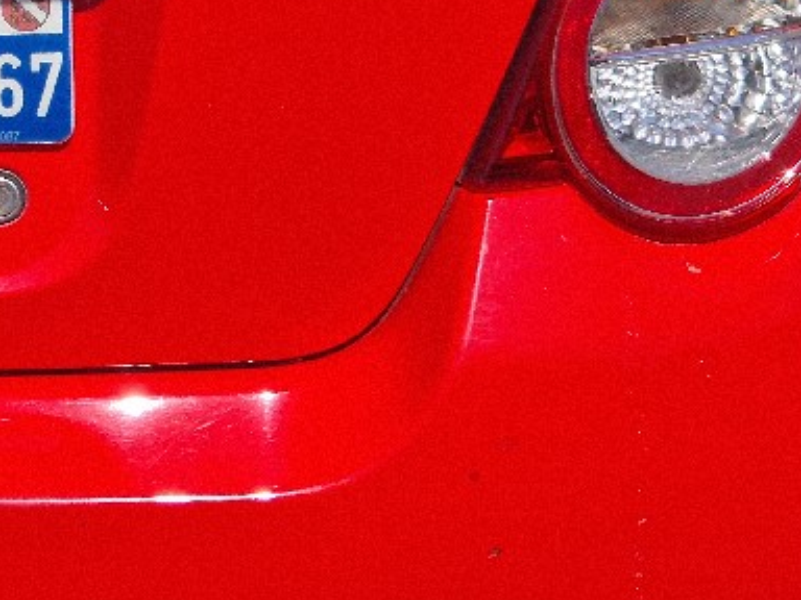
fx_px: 2661
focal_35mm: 115
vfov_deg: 12.7
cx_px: -280
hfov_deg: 16.1
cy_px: -31
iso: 50
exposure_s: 1/2000
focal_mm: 5.4
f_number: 1.8
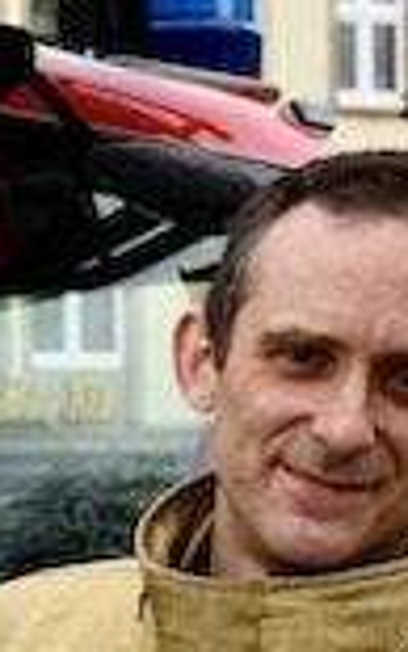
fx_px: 4070
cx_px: -782
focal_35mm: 229
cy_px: 953
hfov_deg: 5.4
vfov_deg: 8.9
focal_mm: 34
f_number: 4.5
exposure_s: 1/160
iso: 125
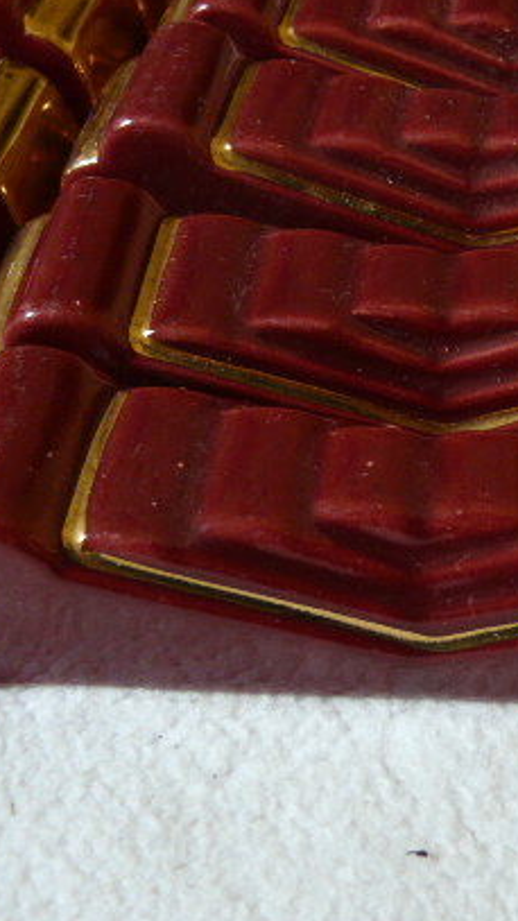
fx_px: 1172
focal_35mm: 48
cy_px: 514
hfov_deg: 24.2
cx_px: 477
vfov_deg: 42.8
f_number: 2.8
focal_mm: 4.6
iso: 200
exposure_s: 1/25
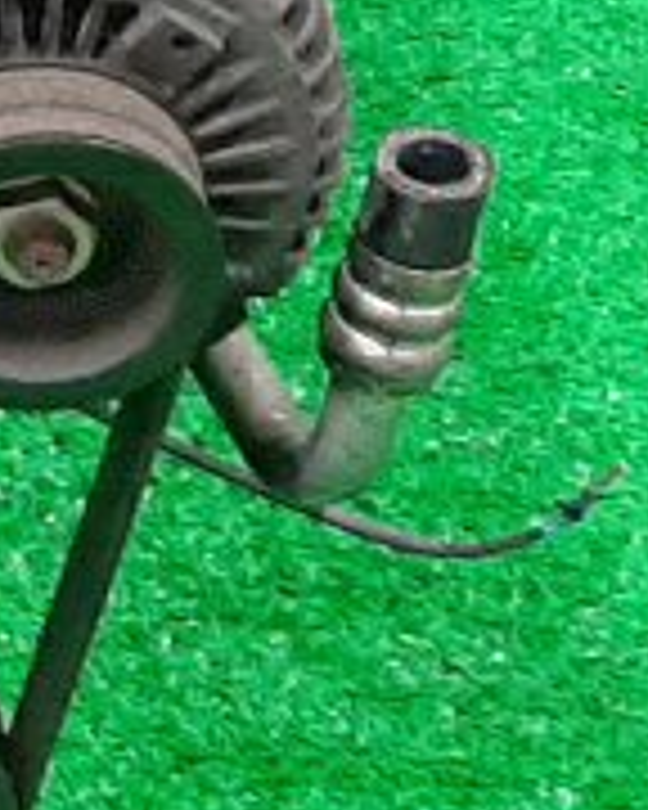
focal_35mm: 203
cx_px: -1170
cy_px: -346
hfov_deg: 7.0
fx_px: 4866
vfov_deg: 9.3
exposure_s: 1/50
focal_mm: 3.93
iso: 197
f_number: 1.7
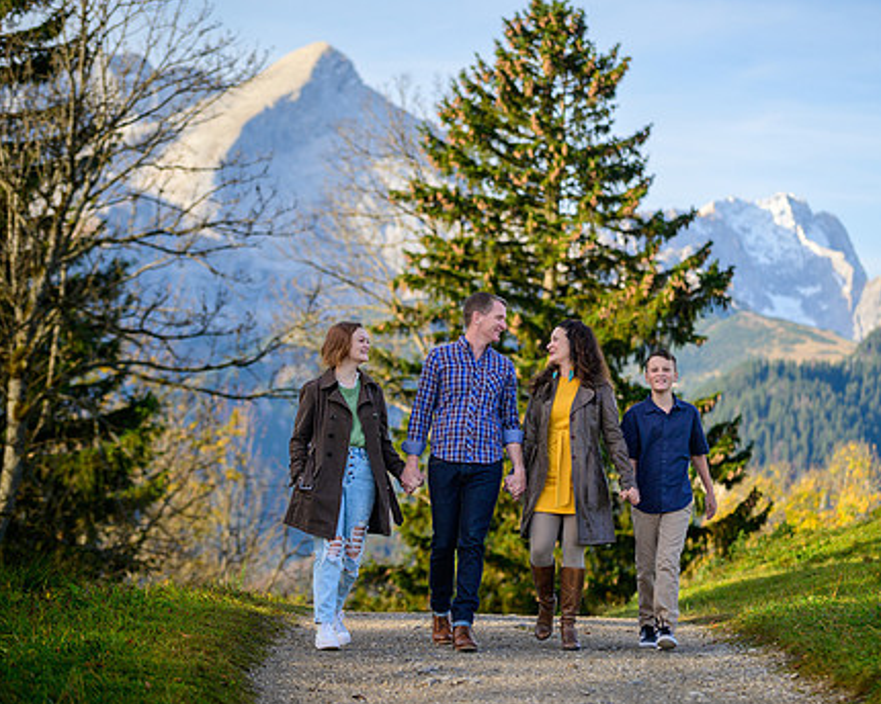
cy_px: 358
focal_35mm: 129
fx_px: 3364
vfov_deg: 12.0
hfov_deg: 14.9
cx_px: 572
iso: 100
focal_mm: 102
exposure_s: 1/1250
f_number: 3.2
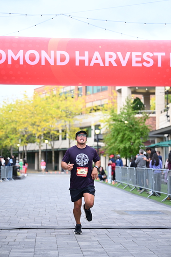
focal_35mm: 77
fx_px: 548
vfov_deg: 26.3
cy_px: 128
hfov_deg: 17.7
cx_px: 86
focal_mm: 77
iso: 1000
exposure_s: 1/1600
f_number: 2.8
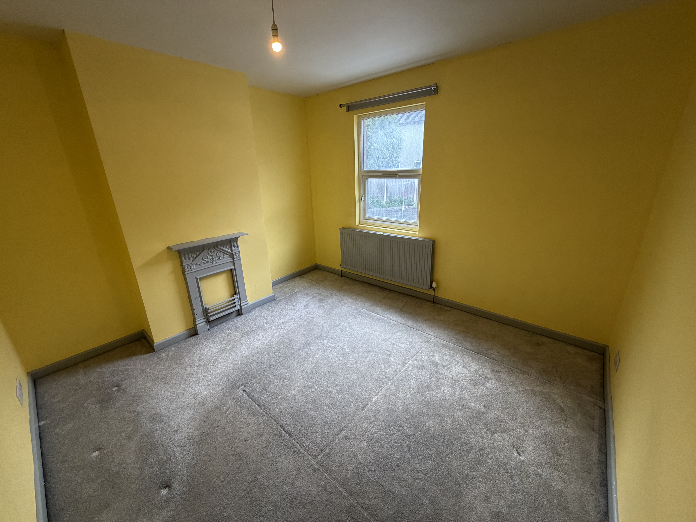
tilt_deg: -17.9
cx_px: 348
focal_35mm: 14
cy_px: 261
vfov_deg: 85.7
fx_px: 281
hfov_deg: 102.1
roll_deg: +1.3
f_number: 2.2
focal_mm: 2.22
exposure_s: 1/100
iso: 250
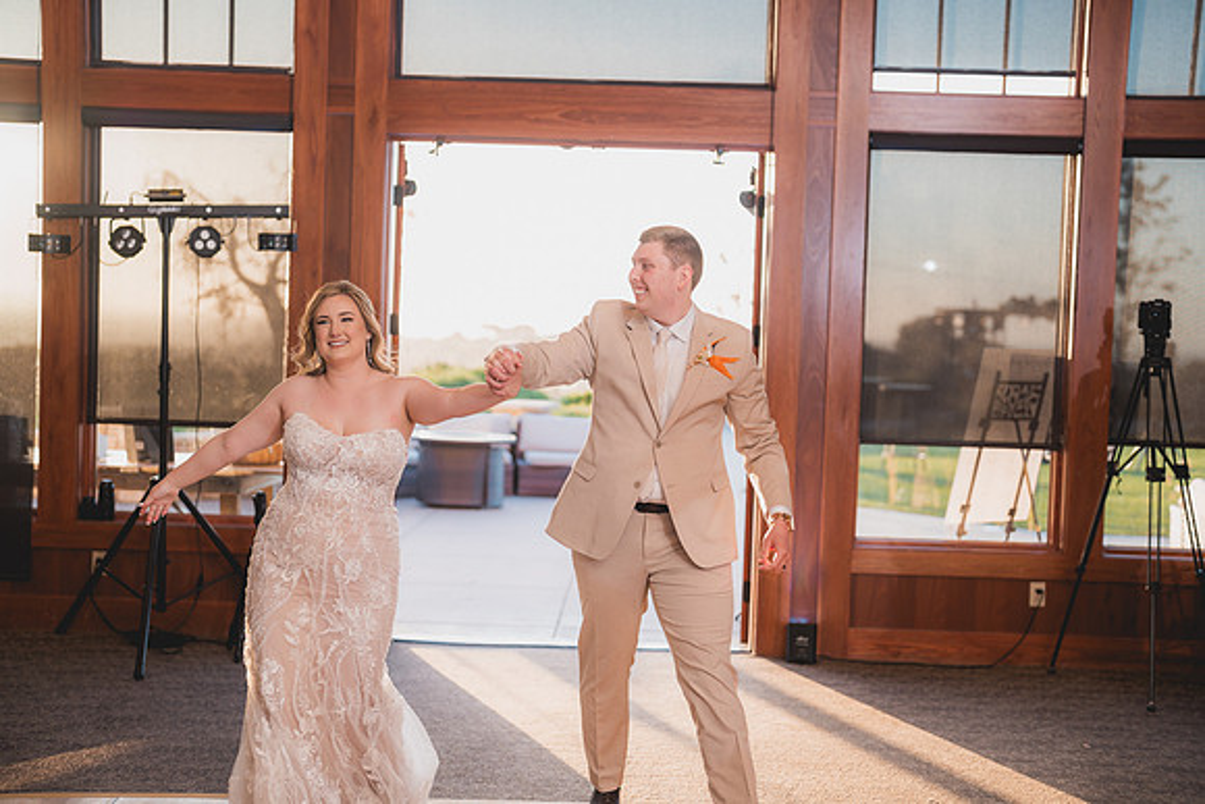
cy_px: 402
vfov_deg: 27.0
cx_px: 602
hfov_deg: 39.6
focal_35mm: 50
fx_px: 1674
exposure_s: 1/250
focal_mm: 50
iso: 125
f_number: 1.8
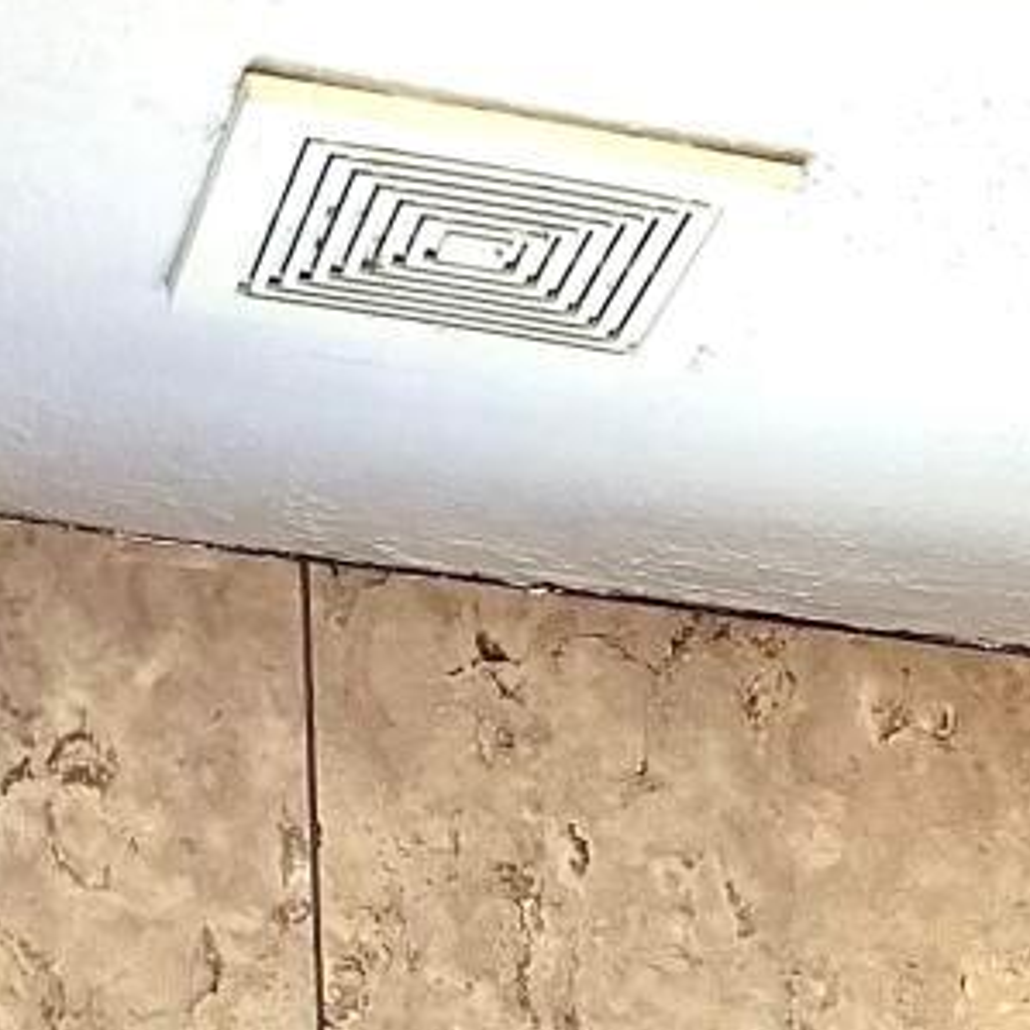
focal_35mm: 142
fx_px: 4780
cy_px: 3124
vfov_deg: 9.5
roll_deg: +0.8
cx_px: 1412
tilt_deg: -9.5
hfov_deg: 11.9
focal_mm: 6.76
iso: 200
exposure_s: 1/203
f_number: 1.78
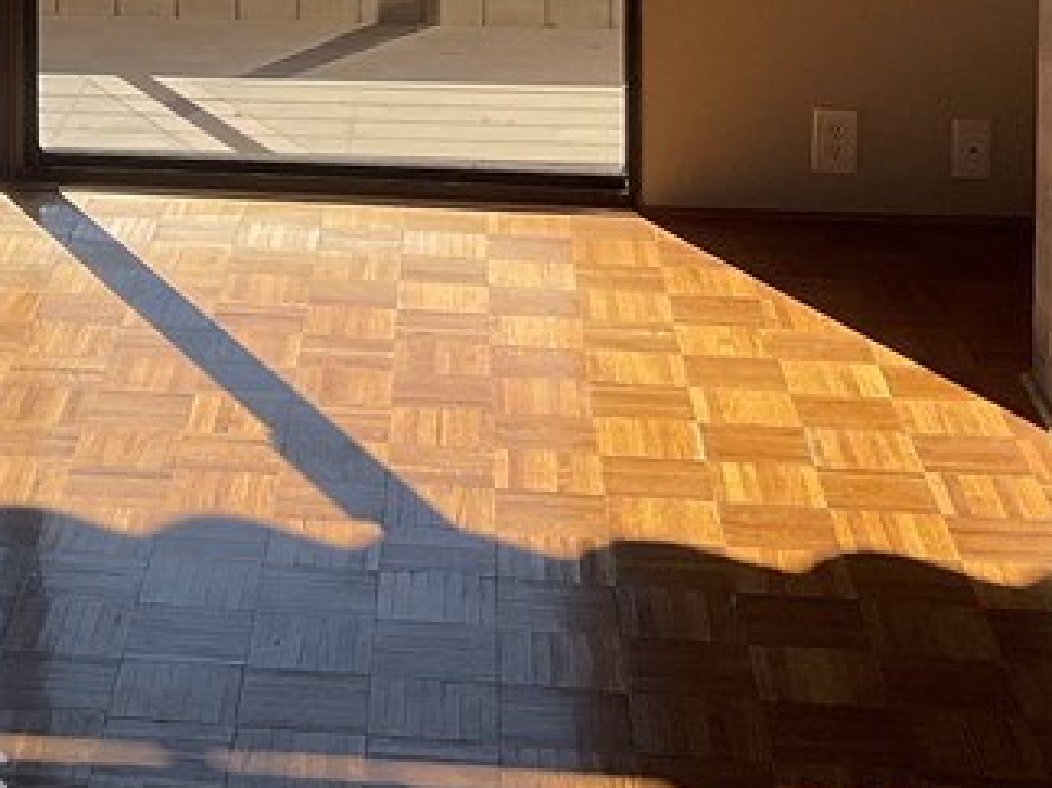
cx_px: -3
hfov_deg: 20.6
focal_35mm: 92
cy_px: -423
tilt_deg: -4.2
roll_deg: +0.5
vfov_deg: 14.8
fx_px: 2795
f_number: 1.8
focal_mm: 3
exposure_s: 1/1848
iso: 16
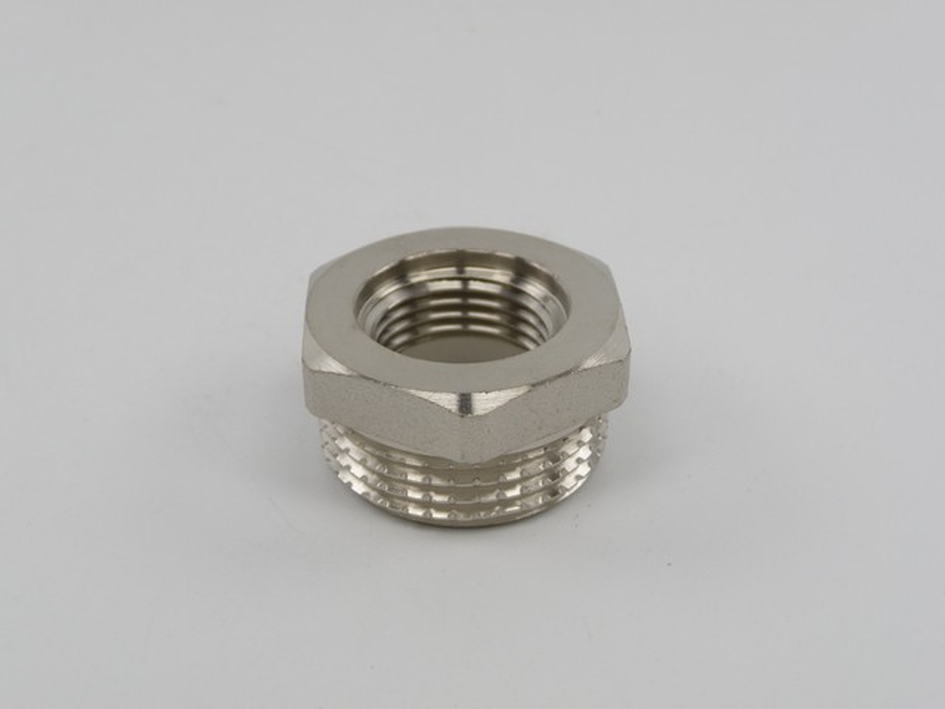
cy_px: 354
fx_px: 1310
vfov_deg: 30.3
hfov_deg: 39.7
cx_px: 472
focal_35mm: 48
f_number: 4.2
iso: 100
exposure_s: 1/800
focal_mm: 8
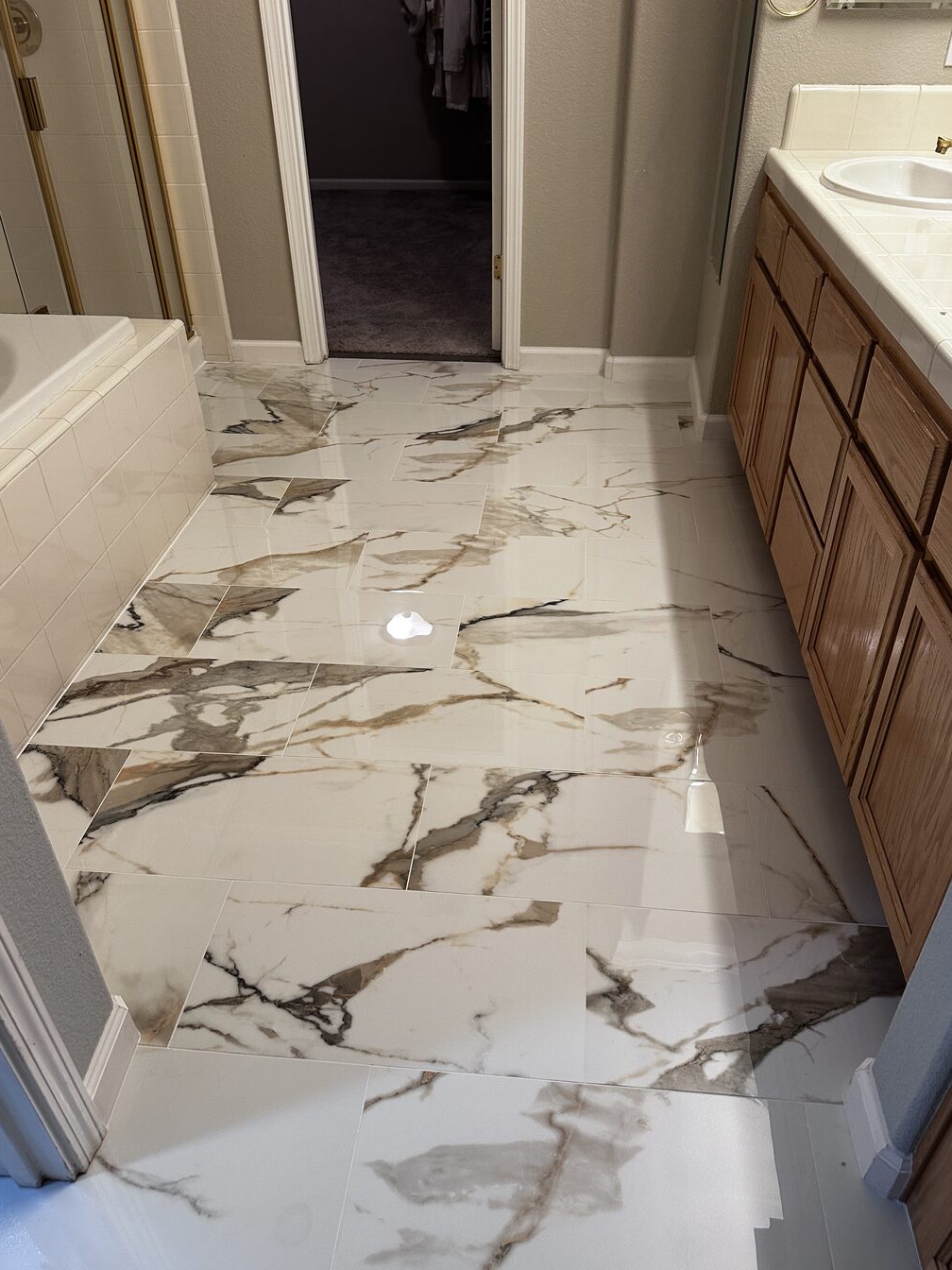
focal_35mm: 25
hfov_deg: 54.9
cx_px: 485
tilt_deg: -36.2
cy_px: 616
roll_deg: +1.1
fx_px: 917
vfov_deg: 69.4
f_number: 1.78
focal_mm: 6.86
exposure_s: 1/120
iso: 200
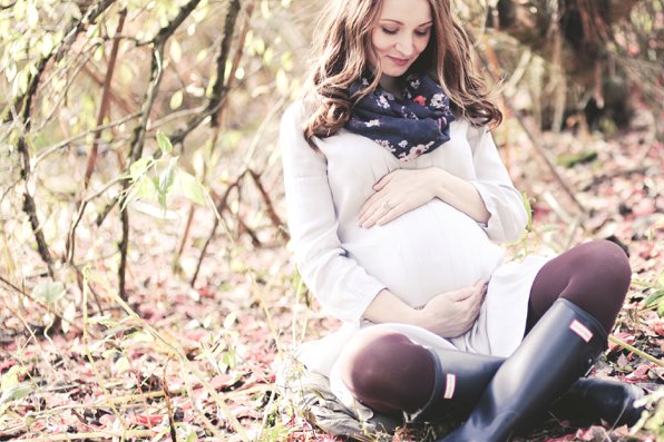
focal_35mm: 134
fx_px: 2471
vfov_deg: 10.2
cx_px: 487
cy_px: 248
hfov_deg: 15.2
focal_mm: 85
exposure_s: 1/640
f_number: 1.4
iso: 320
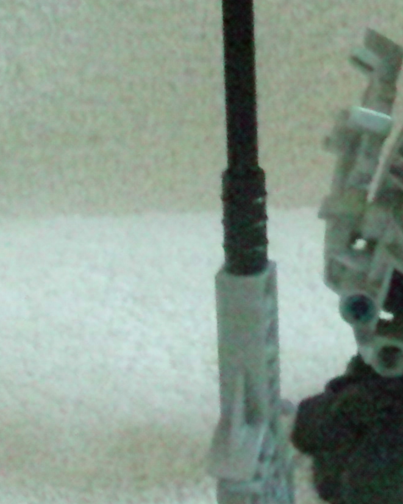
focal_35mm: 161
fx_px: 2400
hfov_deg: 9.5
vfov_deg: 11.6
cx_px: 504
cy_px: -206
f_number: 3.1
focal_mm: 6.3
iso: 1600
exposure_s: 1/24
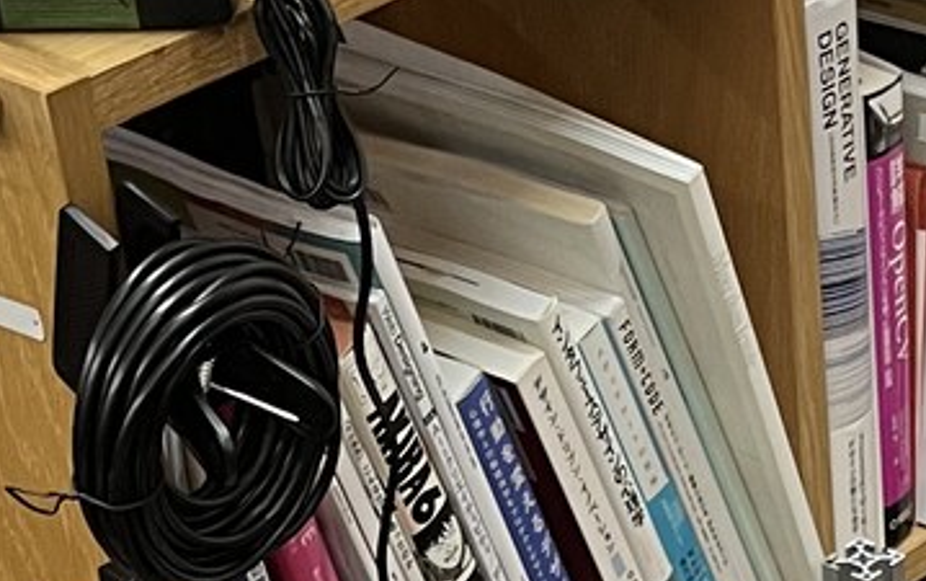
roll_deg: +1.3
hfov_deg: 14.8
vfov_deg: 8.5
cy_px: 1490
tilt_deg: -44.2
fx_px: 3485
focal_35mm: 138
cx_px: 1006
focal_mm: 5.1
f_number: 1.6
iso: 125
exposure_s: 1/50
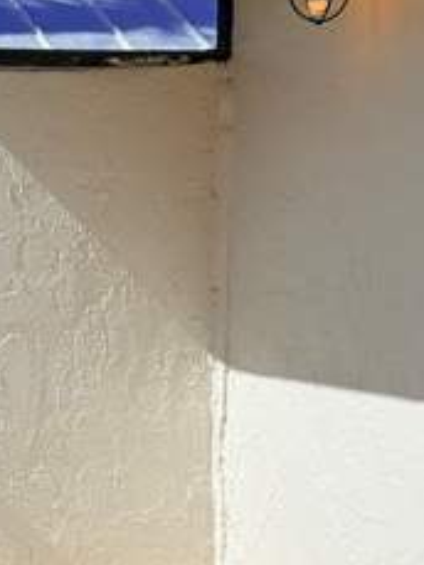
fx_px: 2186
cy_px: 429
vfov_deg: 14.6
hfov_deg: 11.0
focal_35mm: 134
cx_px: 89
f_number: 1.78
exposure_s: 1/5208
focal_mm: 6.76
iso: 80
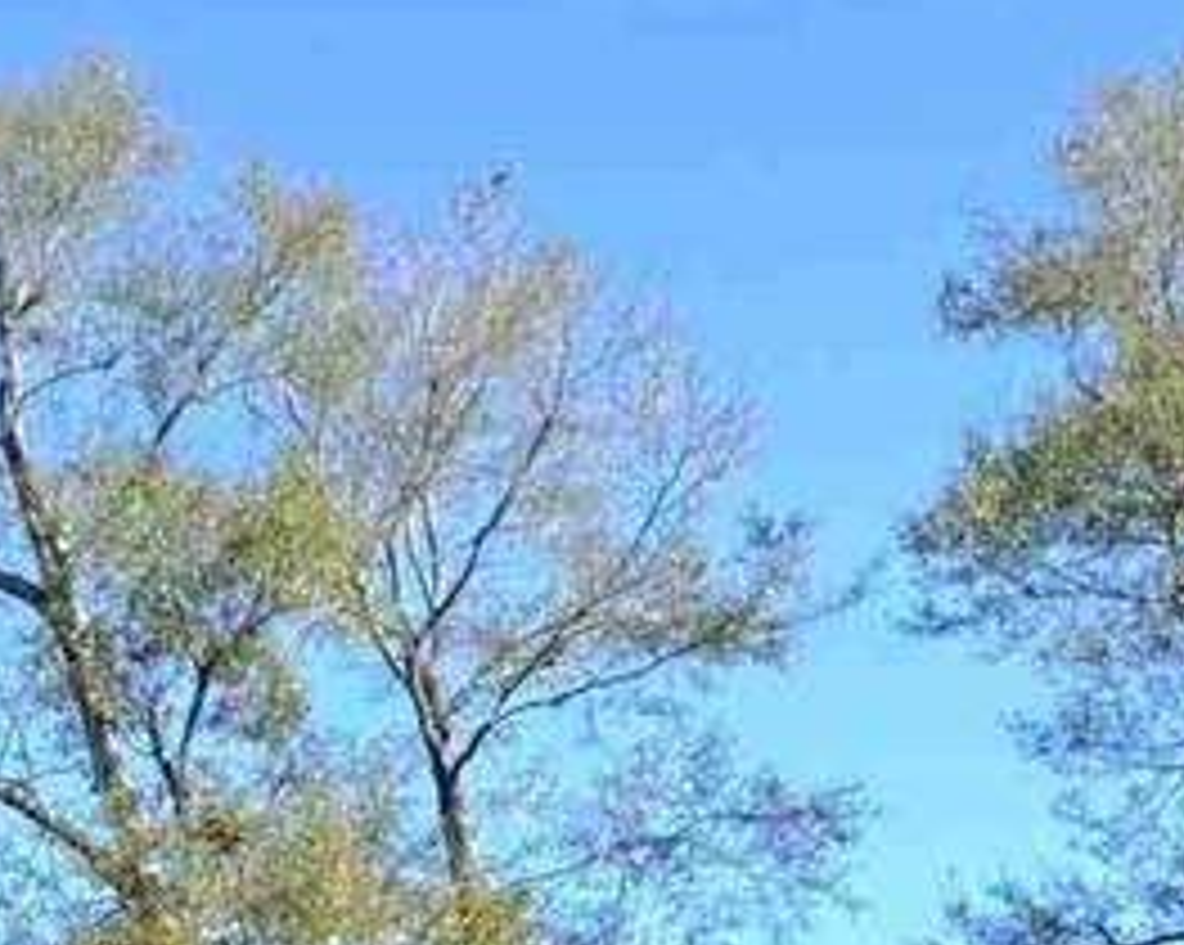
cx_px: -50
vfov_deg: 12.3
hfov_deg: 16.5
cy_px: 1746
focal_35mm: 114
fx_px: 3992
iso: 80
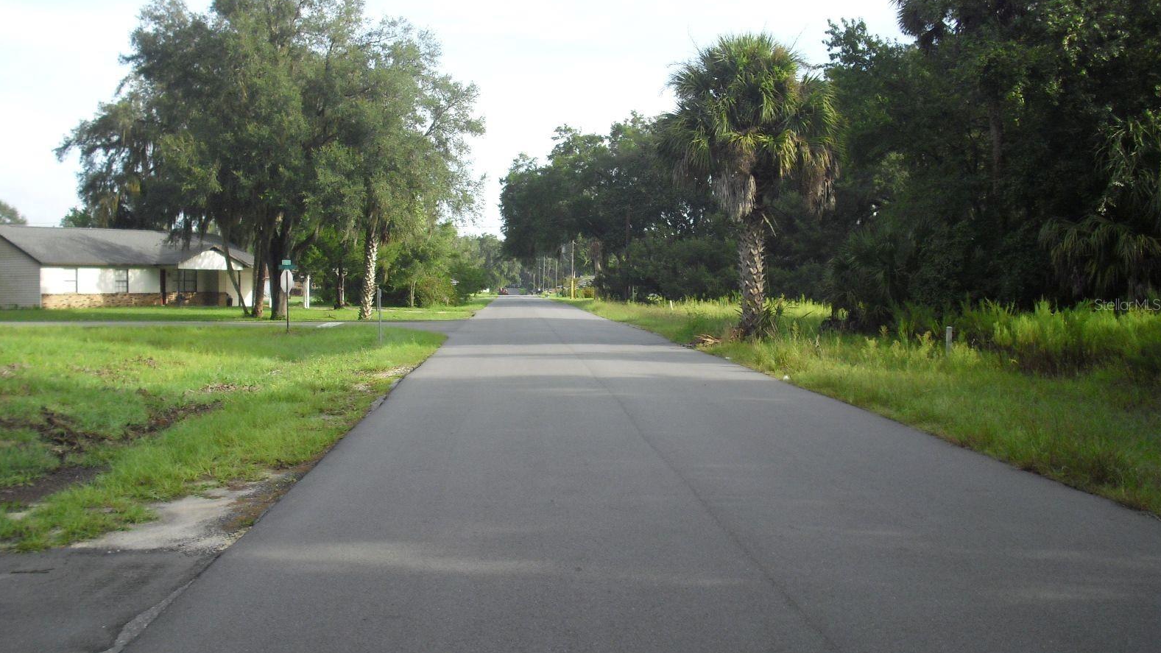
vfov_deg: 28.3
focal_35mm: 42
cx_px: 575
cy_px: 304
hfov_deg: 48.4
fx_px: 1293
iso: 100
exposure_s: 1/80
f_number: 8
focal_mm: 6.2
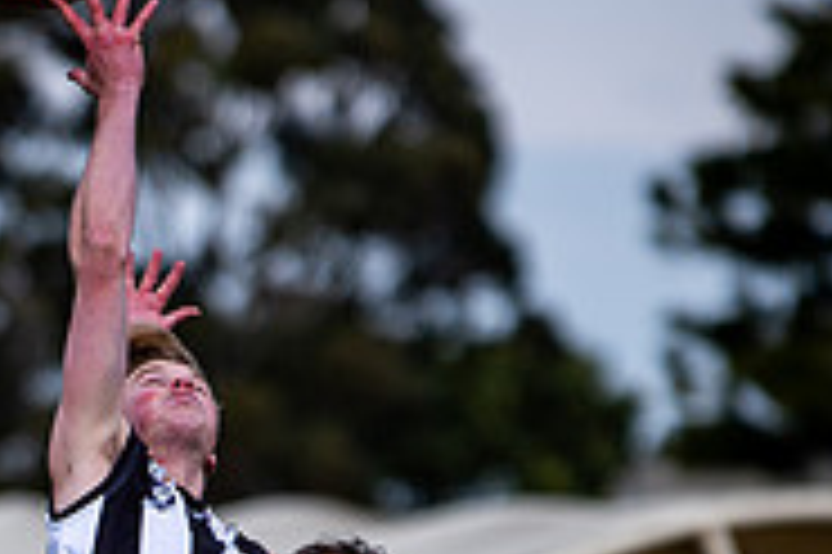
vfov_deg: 1.1
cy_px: 767
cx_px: 26
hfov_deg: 1.7
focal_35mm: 1211
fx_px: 27962
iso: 100
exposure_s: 1/1600
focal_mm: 200
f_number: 2.8
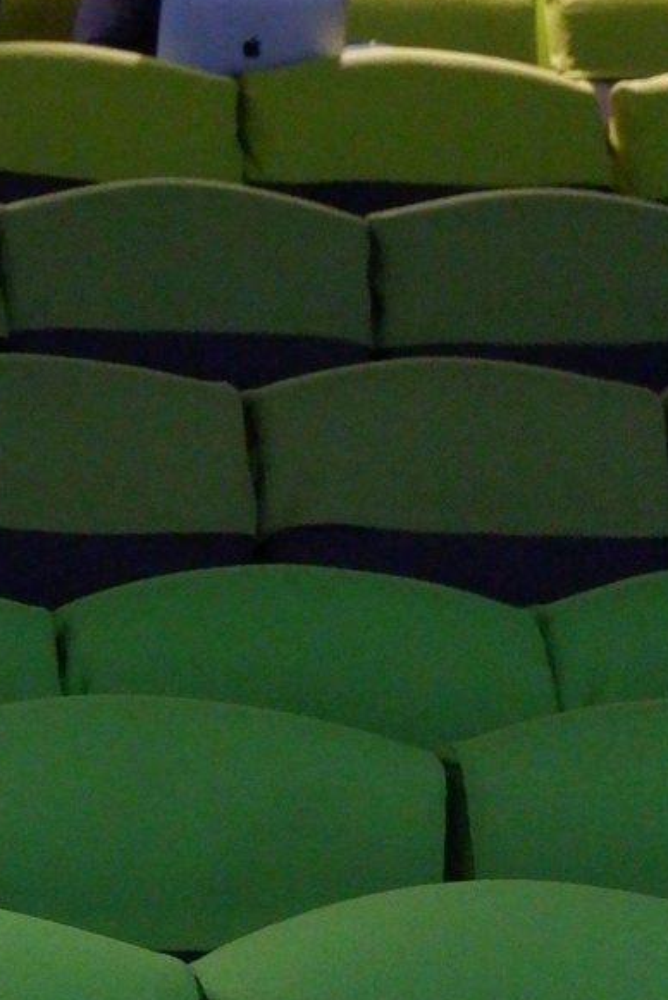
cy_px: 84
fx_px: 6505
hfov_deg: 5.8
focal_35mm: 234
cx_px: -420
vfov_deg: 8.8
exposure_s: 1/60
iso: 6400
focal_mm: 45
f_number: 5.6
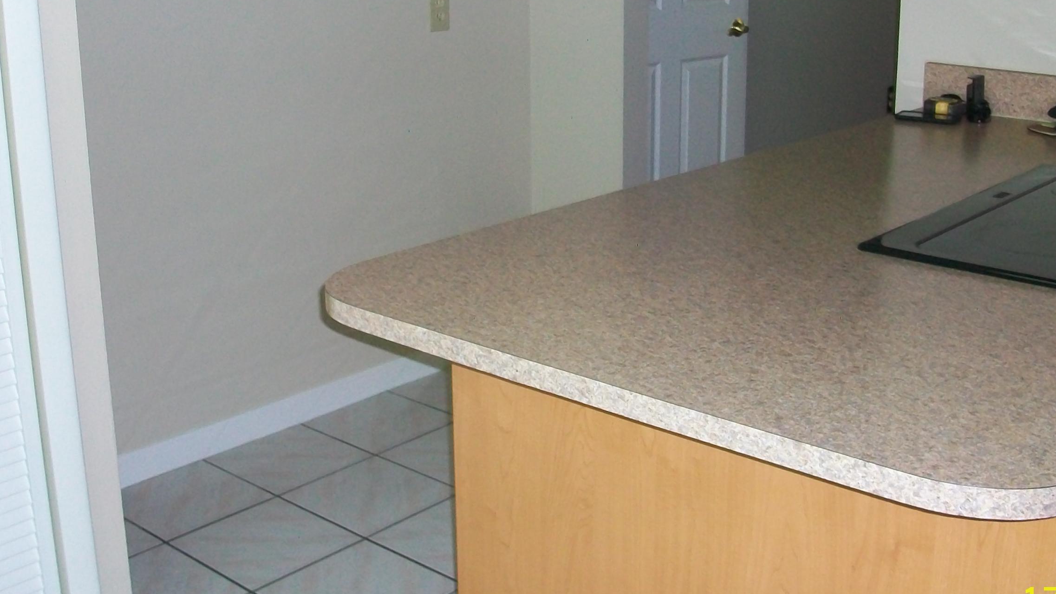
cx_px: 607
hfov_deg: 44.5
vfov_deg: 25.8
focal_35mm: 46
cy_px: 197
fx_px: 1288
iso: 160
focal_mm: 5.7
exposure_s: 1/60
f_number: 2.8
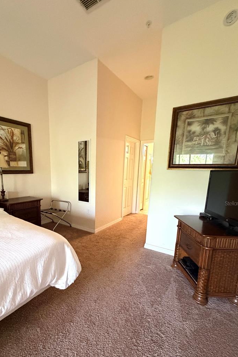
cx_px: 93
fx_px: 169
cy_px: 203
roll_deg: +0.3
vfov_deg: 92.7
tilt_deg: -9.6
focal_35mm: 17
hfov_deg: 69.6
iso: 800
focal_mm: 2.22
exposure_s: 1/60
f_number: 2.2
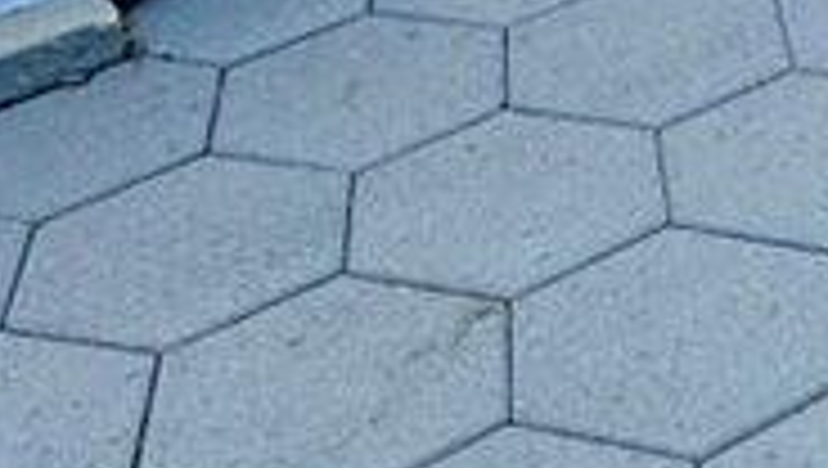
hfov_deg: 18.2
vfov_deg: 7.3
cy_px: -1485
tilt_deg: +10.0
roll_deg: +2.7
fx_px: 2484
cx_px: 929
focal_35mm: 113
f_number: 2.2
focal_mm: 2.22
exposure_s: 1/482
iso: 40
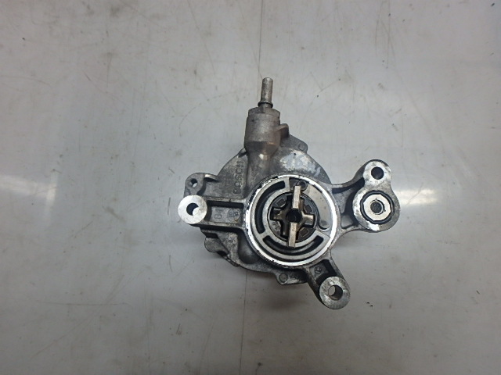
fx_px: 304
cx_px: 250
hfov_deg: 79.0
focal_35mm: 21
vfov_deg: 63.4
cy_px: 188
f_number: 3.5
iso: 200
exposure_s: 1/60
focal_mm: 3.7
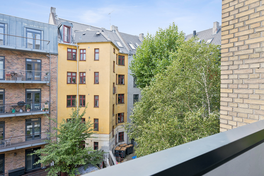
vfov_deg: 60.7
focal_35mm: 20
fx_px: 150
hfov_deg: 82.6
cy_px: 88
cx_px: 132
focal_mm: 20.5
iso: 400
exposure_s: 1/200
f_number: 6.3
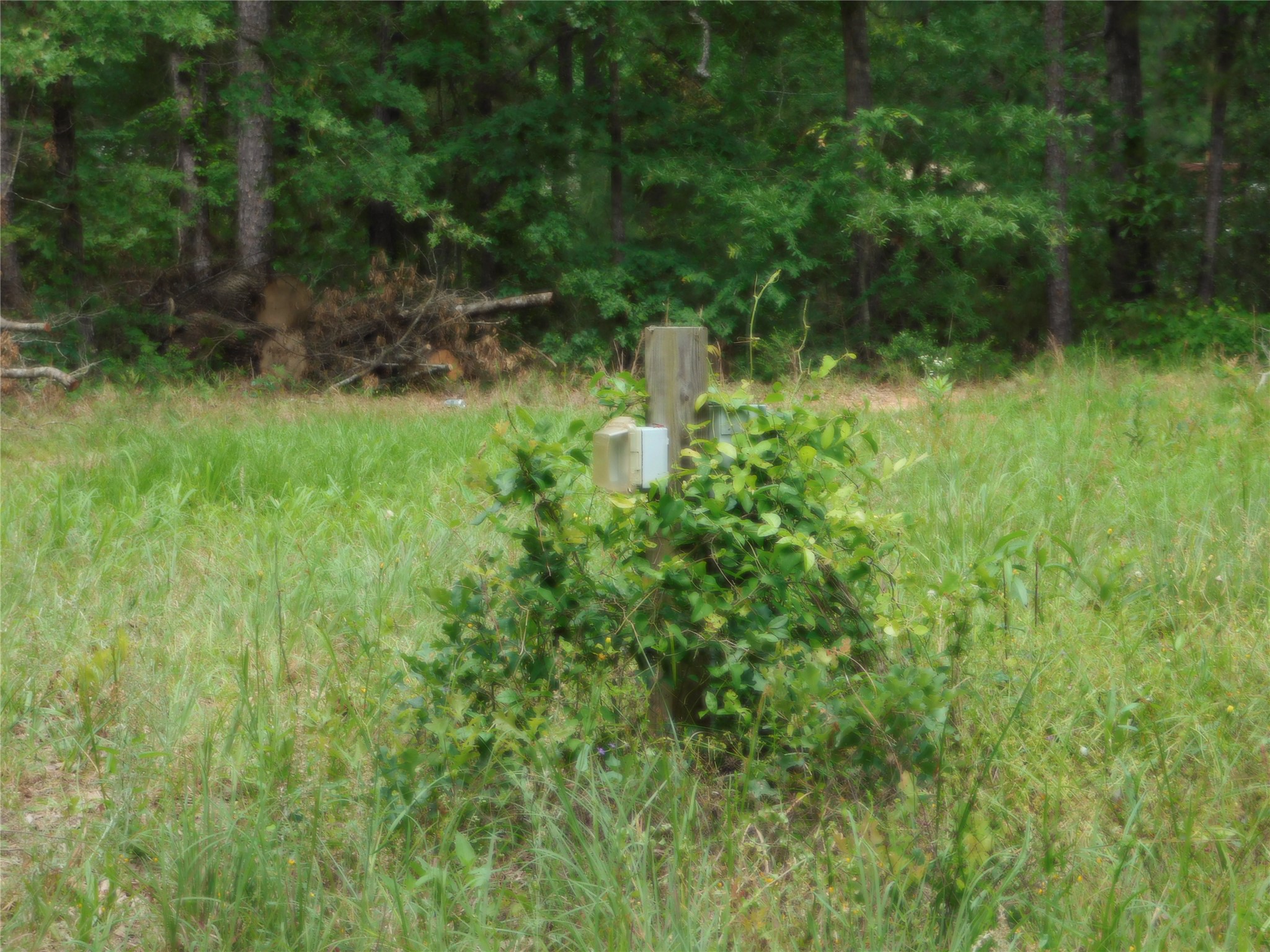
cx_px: 635
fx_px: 4219
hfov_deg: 17.1
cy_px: 476
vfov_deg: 12.9
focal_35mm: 115
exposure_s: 1/200
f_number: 4.8
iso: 125
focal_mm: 20.3
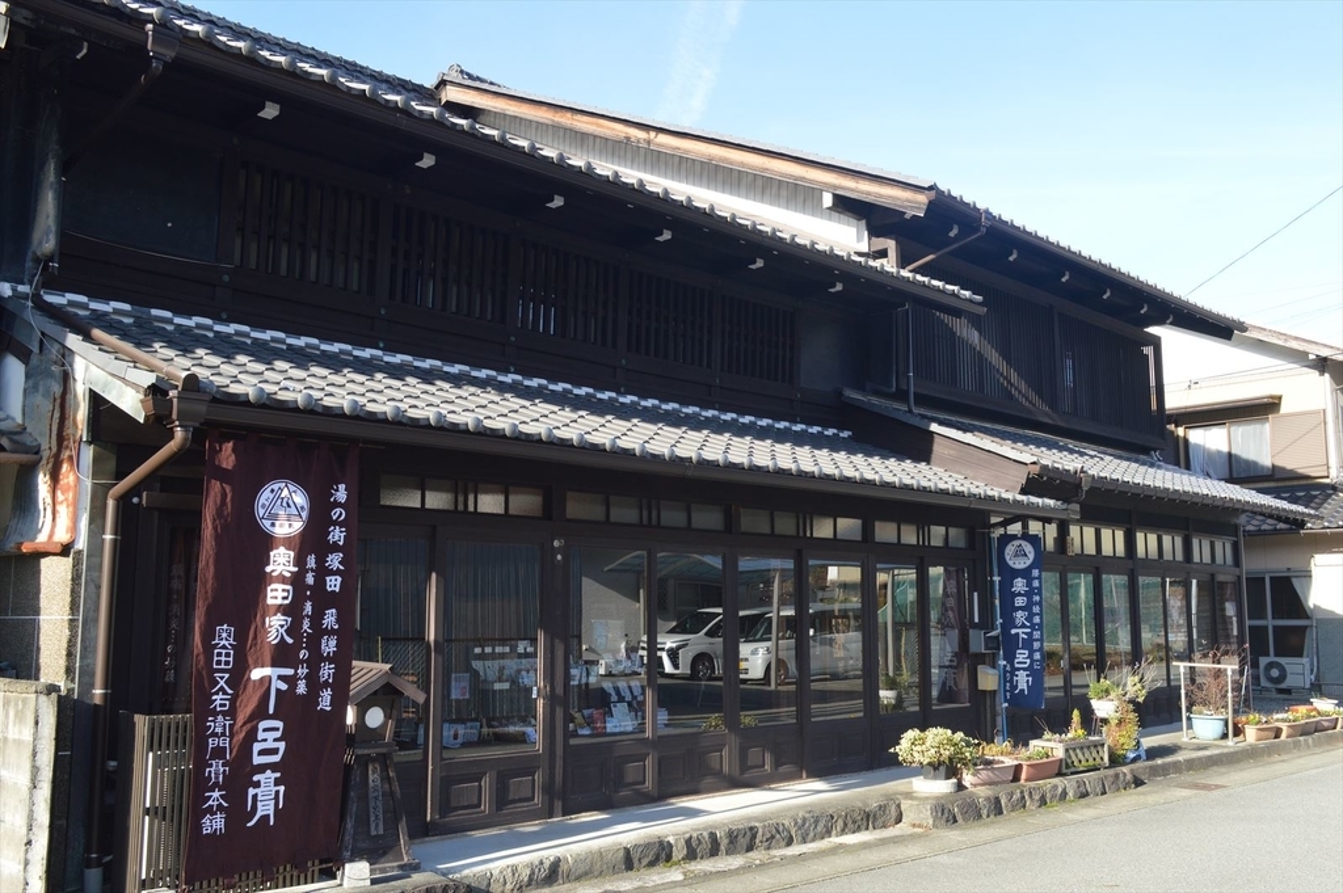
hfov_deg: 57.3
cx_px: 672
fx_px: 1230
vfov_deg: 39.9
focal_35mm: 33
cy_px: 446
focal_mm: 22
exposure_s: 1/250
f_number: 8
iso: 400
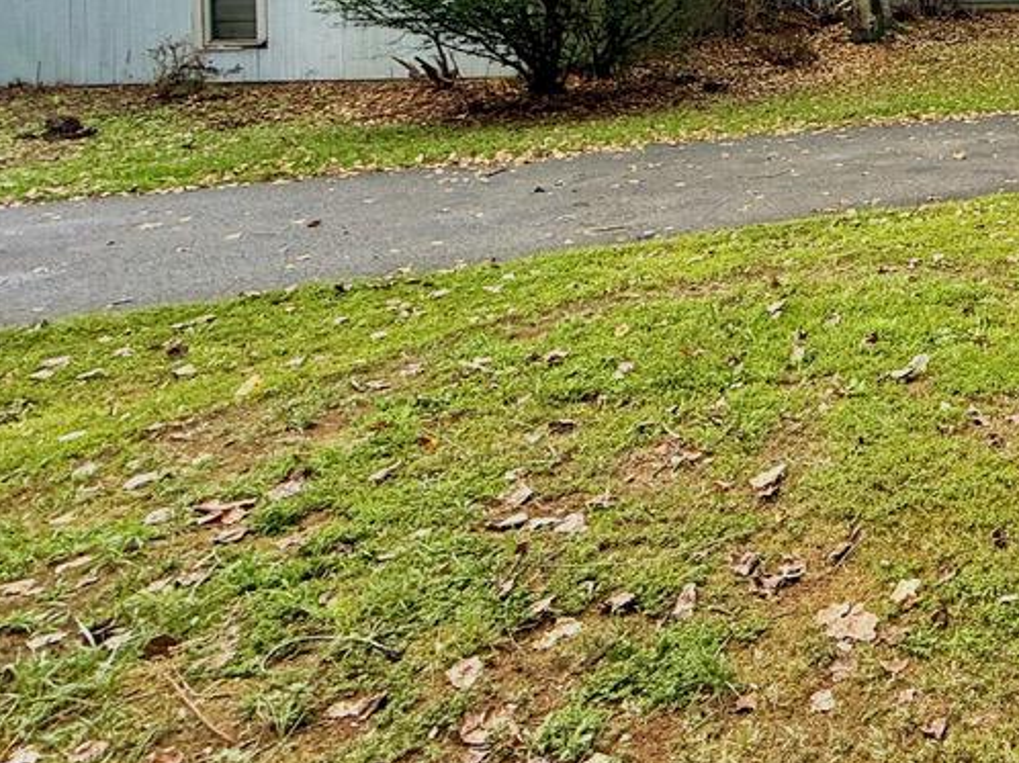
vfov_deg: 33.7
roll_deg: +0.8
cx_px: 1170
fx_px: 1059
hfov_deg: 39.7
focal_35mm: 36
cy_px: -102
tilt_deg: +0.0
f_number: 2.2
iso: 64
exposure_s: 1/381
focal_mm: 2.22
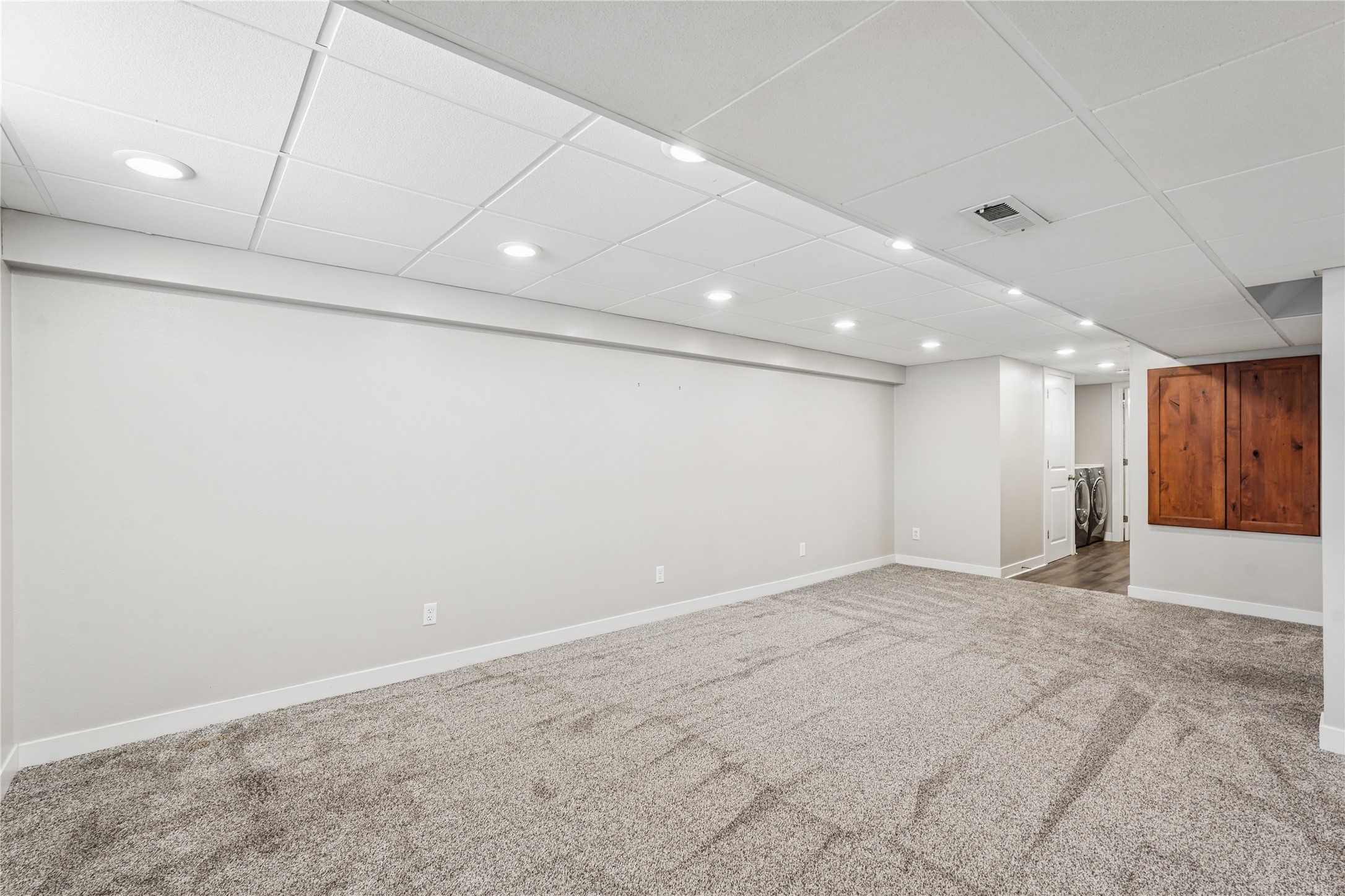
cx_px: 672
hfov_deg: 96.7
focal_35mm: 16
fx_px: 598
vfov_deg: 73.7
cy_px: 448
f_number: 9
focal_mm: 16
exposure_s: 1/13
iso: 400
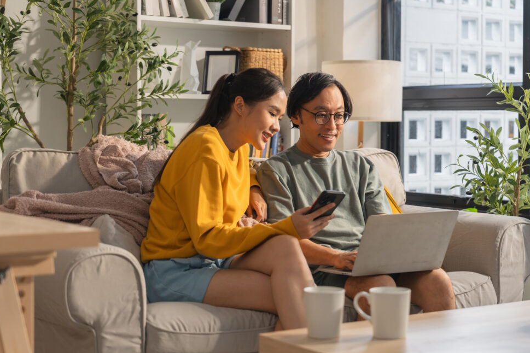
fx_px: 1089
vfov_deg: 18.4
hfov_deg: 27.3
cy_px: 186
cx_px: 263
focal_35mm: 74
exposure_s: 1/320
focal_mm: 70
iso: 320
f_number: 3.2
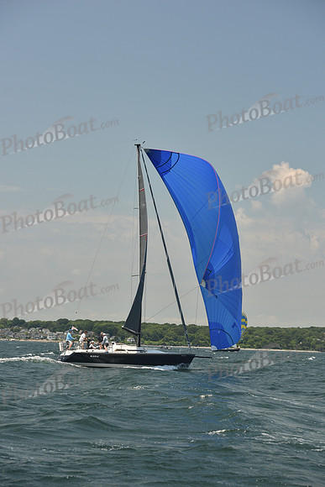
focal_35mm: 70
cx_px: 162
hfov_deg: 19.5
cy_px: 244
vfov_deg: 28.8
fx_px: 947
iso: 250
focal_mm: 70
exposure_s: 1/640
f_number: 5.6
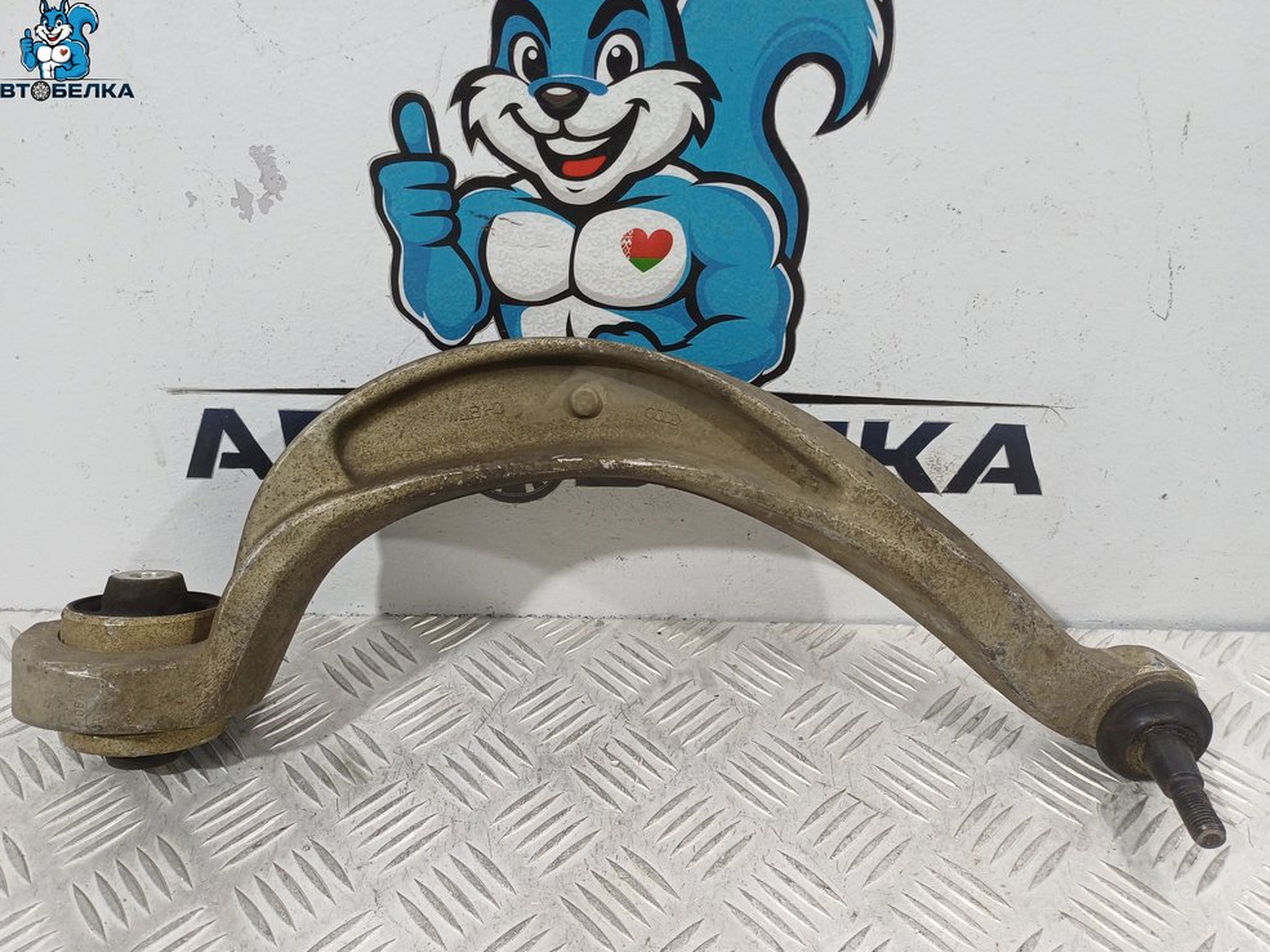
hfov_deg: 67.3
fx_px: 954
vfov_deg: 53.0
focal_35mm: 26
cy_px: 476
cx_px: 621
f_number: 1.8
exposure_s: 1/50
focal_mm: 4.65
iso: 160
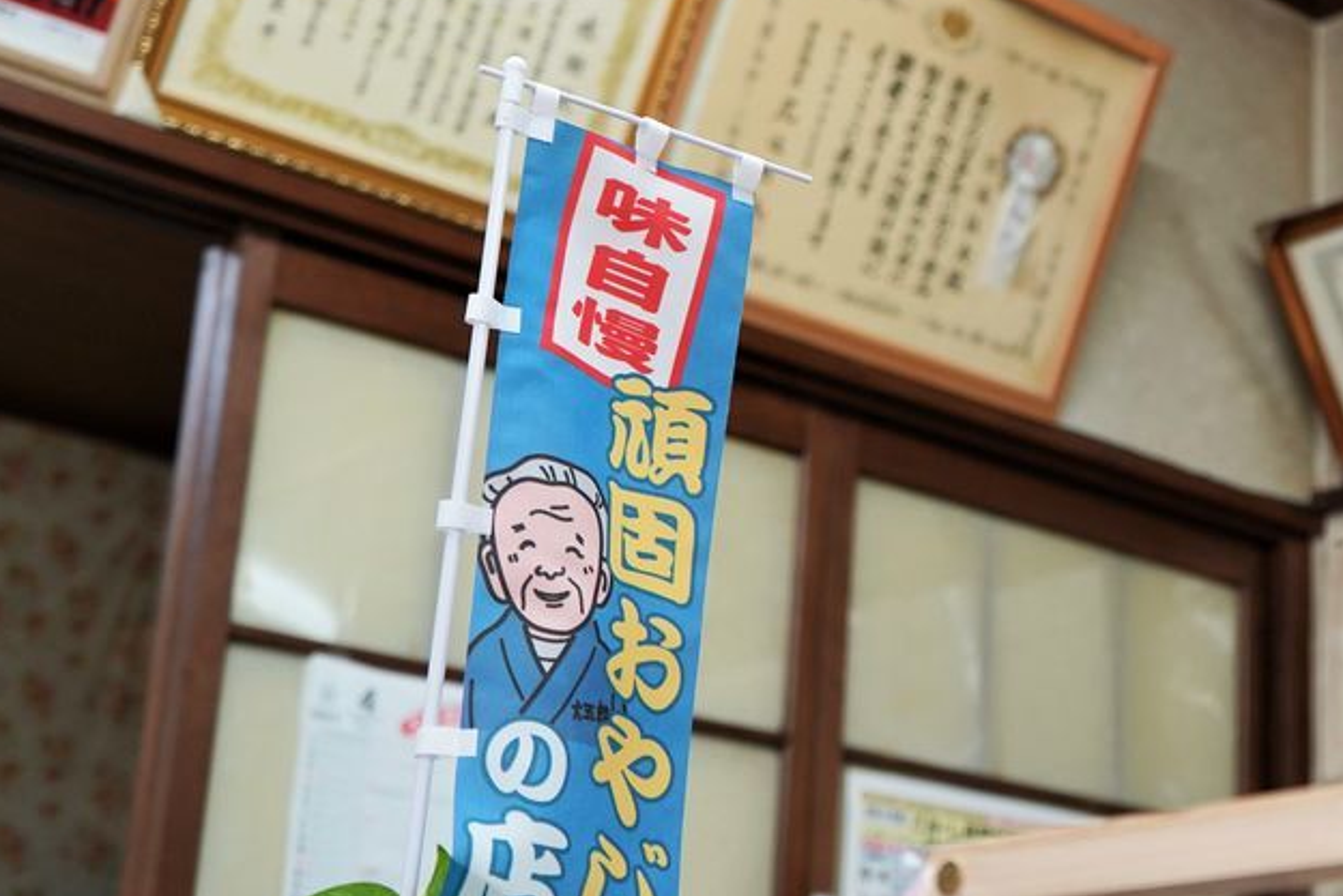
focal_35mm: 71
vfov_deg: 19.2
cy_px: 346
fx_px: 2649
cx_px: 1139
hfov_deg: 27.7
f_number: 4
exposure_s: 1/160
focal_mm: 37
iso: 1000
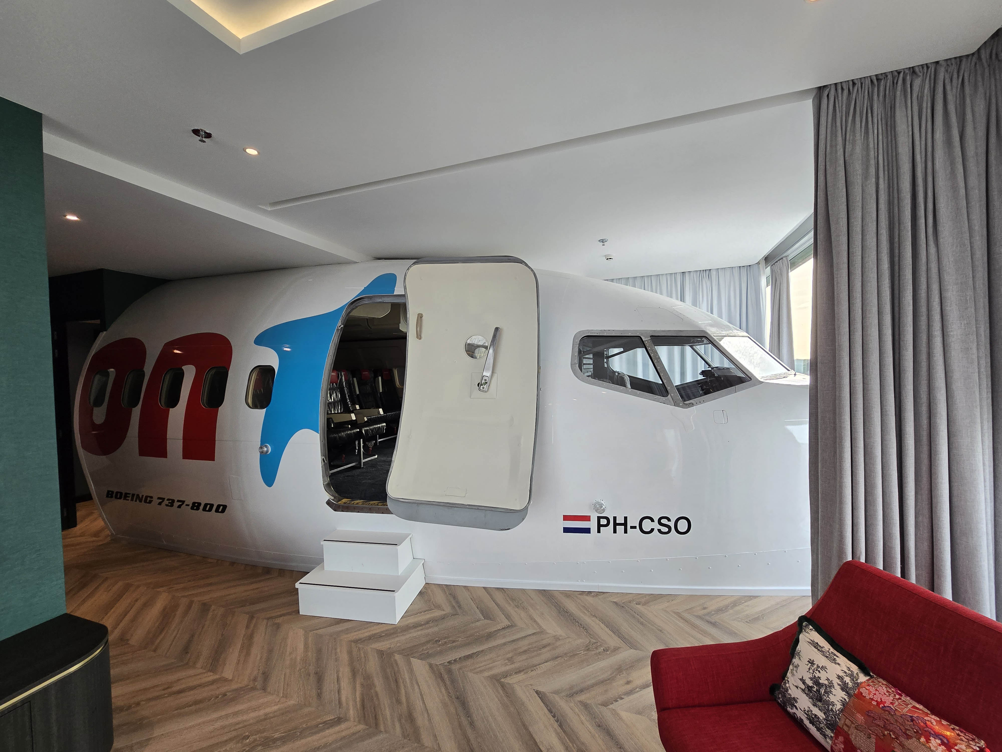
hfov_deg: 106.2
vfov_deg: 89.9
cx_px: 501
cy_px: 376
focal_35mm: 13
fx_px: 376
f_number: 2.2
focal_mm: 2.2
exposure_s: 1/50
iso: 64
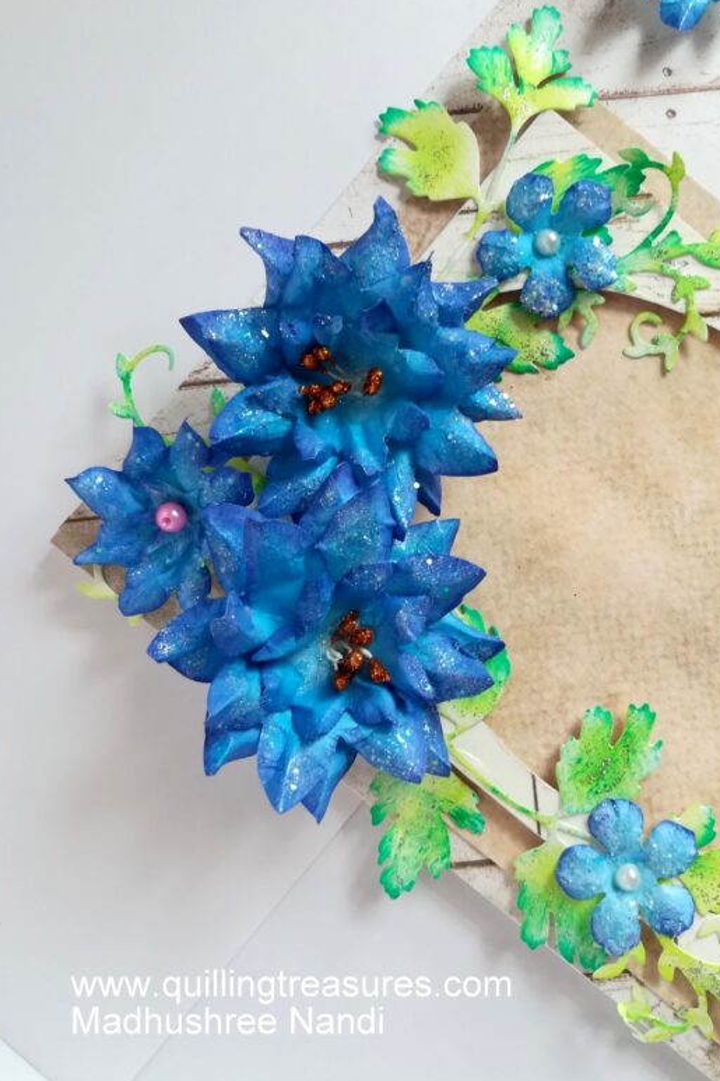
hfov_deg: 46.3
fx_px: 840
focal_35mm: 28
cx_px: 410
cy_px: 530
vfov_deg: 65.5
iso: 100
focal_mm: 3.83
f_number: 2.2
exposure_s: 1/33.3
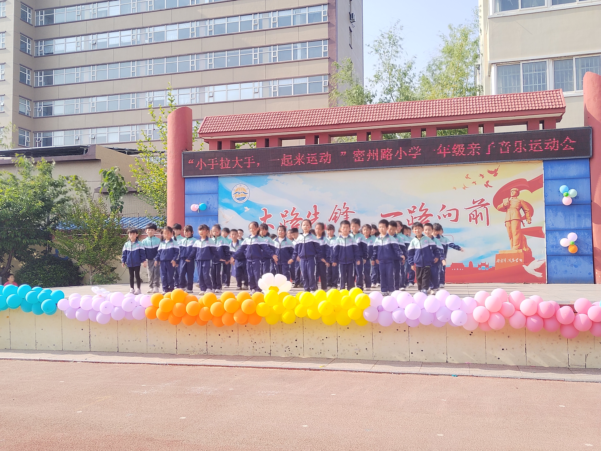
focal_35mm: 35
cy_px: 226
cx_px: 300
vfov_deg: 40.7
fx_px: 608
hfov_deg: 52.6
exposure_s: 1/823
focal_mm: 4.75
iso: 100
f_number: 1.8
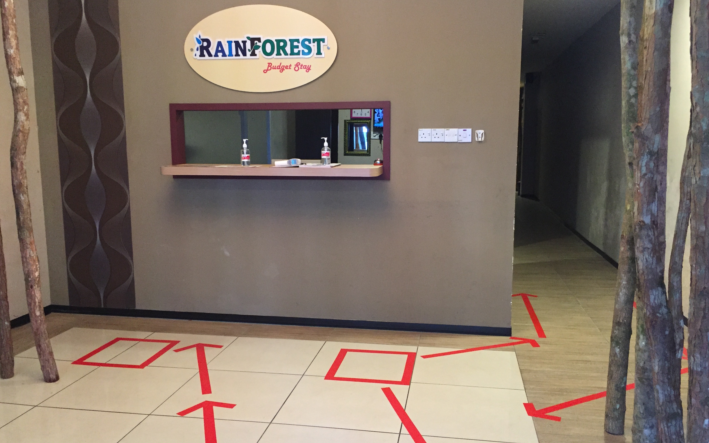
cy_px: 238
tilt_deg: -8.4
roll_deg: -1.2
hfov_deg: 61.2
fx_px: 599
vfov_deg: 40.6
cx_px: 355
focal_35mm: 31
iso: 320
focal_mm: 4.15
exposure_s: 1/33
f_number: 2.2
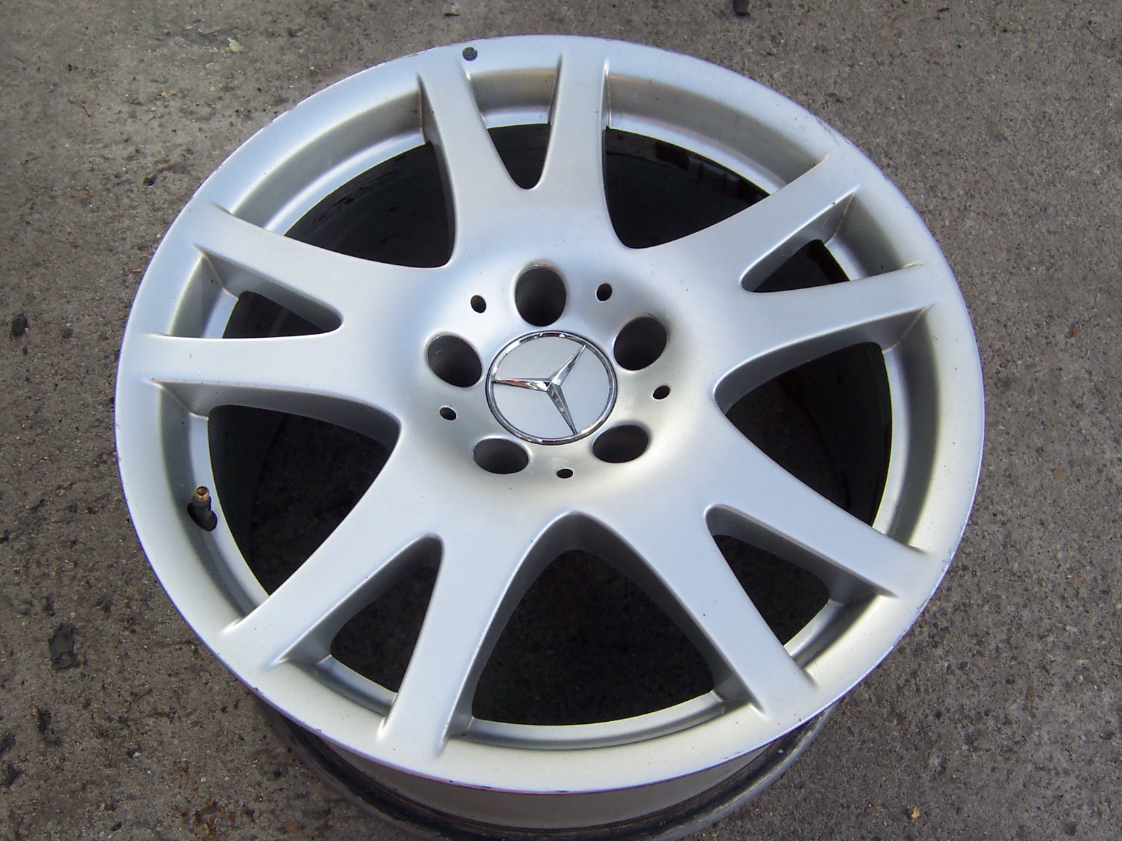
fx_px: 1167
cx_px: 561
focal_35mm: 36
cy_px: 420
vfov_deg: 39.7
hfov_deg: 51.4
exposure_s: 1/250
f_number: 4
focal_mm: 5.6
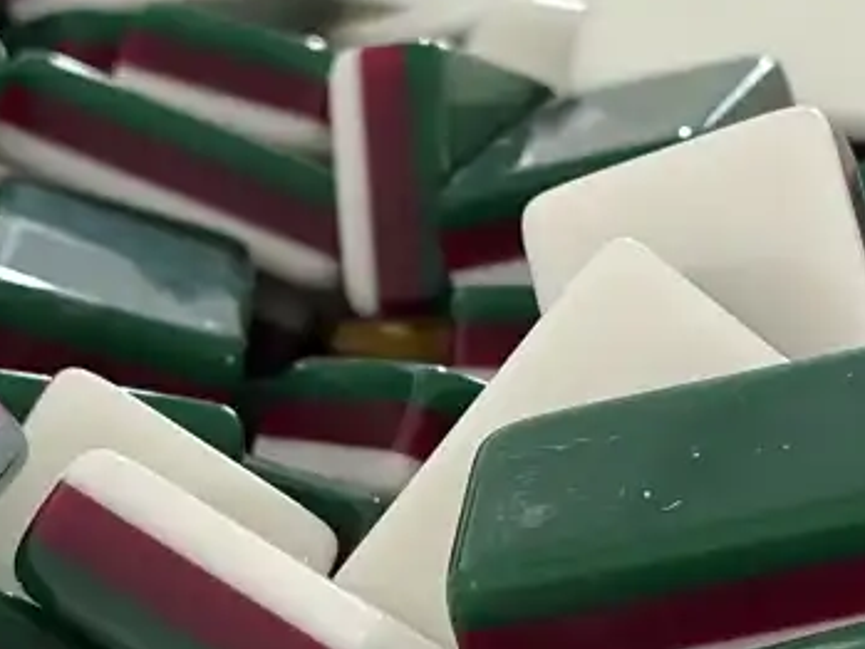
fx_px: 4100
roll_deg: +1.1
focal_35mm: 164
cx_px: 424
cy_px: 326
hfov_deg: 12.0
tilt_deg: -22.6
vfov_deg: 9.1
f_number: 1.6
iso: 250
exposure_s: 1/25
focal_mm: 5.96
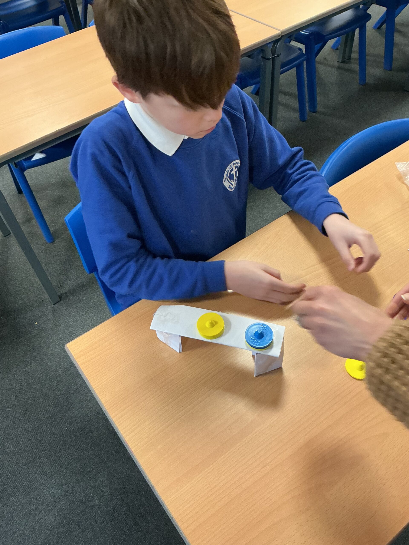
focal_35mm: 29
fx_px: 457
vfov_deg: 61.7
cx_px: 204
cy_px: 272
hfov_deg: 48.2
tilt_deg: -49.6
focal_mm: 3
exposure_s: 1/60
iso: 160
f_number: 1.8
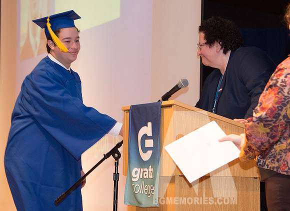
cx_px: 125
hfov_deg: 12.8
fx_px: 1289
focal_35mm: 156
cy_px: 112
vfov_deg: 9.4
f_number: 5.6
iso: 2000
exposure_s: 1/80
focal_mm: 122
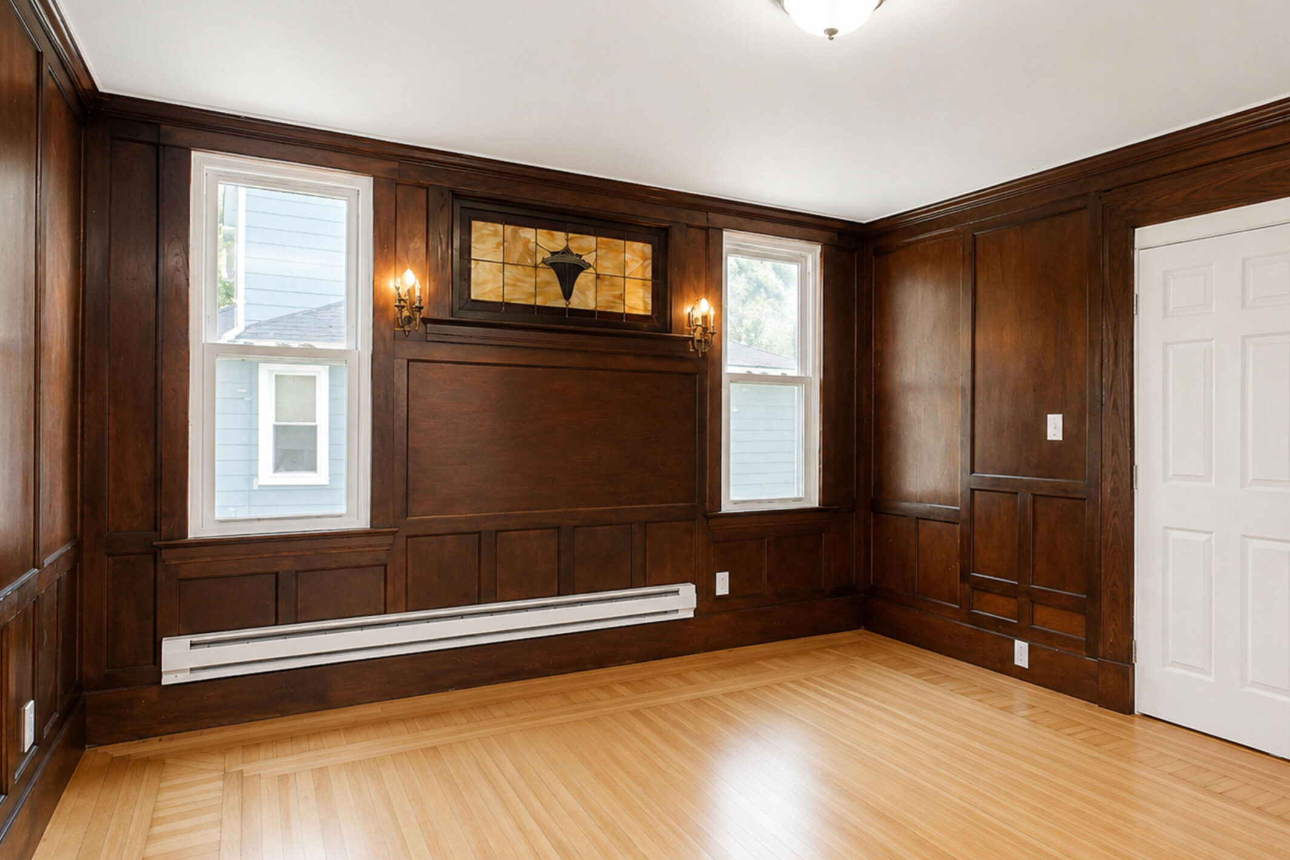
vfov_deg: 67.4
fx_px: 645
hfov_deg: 89.9
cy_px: 434
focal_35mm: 18
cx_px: 683
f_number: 8
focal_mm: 10
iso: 1600
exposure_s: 1/60
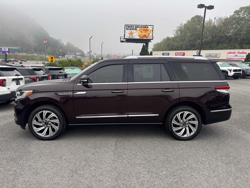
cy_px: 94
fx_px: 188
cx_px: 125
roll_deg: -2.0
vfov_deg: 53.1
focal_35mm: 26
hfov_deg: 67.3
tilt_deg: -7.4
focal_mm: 5.96
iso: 50
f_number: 1.6
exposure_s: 1/507
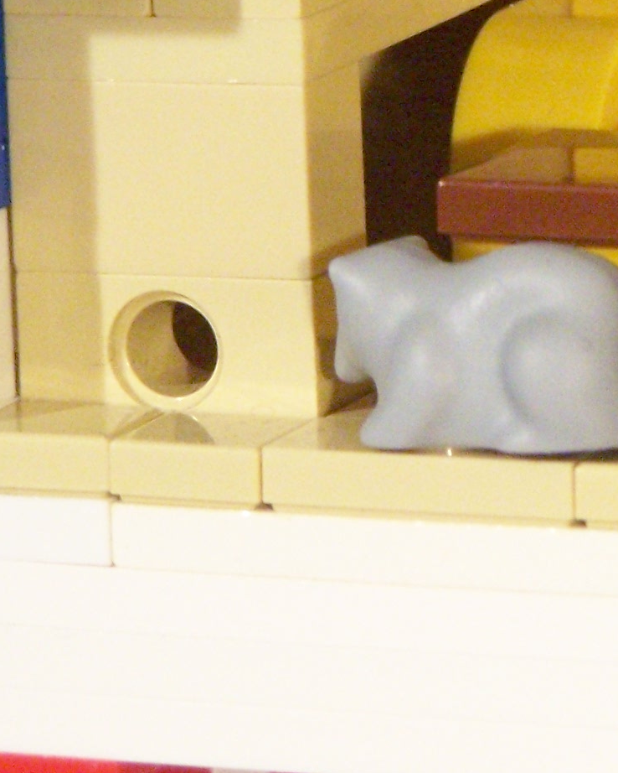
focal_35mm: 379
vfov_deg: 5.1
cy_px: 42
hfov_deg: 4.1
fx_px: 8662
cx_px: 968
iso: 400
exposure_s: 1/15
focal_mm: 23.1
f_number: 3.6
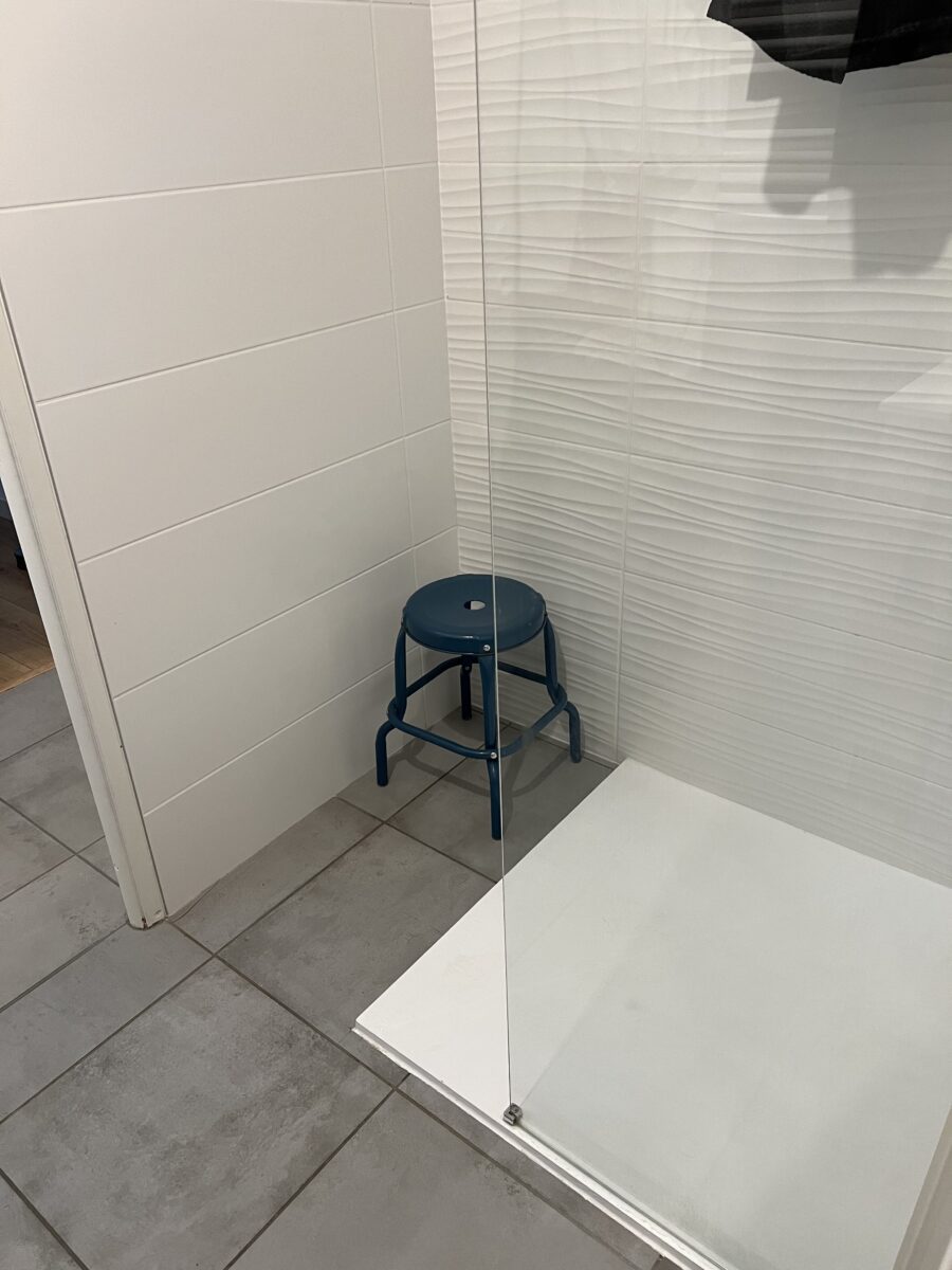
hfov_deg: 53.1
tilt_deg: -28.3
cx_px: 476
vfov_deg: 67.3
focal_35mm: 26
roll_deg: +2.5
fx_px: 953
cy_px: 635
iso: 160
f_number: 1.5
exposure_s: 1/60
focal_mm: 5.7
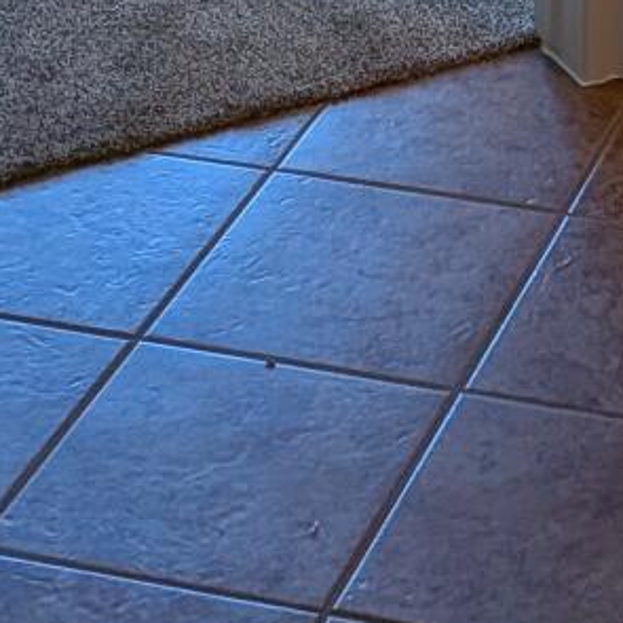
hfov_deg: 11.9
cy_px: -612
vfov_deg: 11.1
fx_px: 2932
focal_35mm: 144
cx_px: 699
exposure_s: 1/440
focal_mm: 4.53
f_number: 1.7
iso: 50
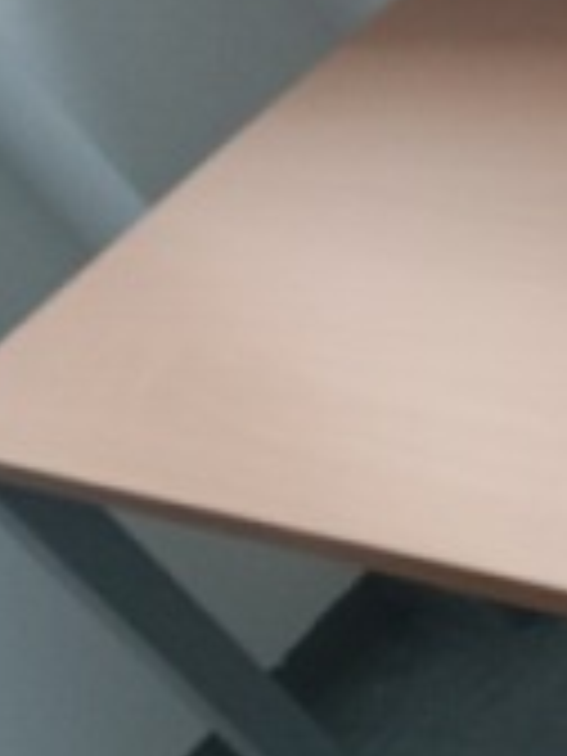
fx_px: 2249
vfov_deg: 18.7
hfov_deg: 11.6
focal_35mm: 103
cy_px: 720
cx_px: 1395
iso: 538
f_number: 2.2
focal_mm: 3.65
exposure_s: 1/33.3
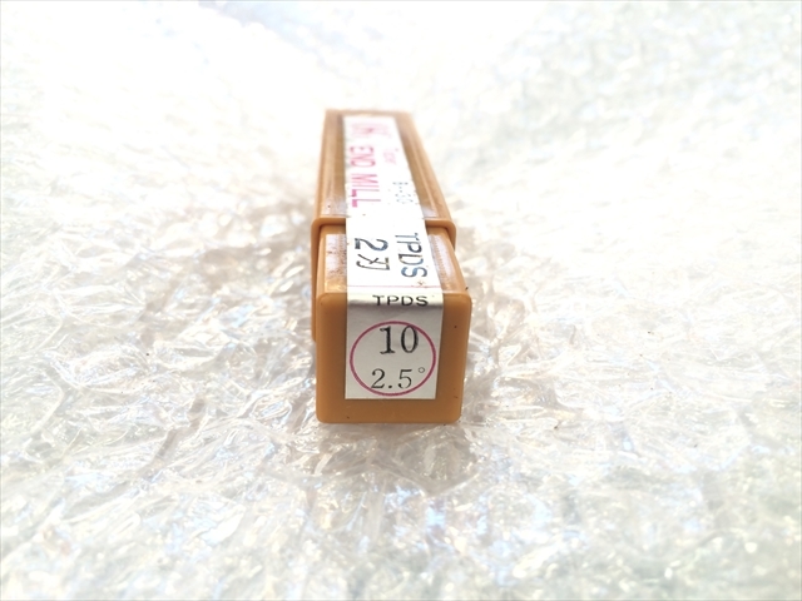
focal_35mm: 29
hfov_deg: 61.7
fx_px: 672
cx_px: 401
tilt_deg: -42.4
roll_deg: +4.2
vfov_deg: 48.2
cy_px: 300
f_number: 2.2
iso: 40
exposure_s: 1/30
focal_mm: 4.15
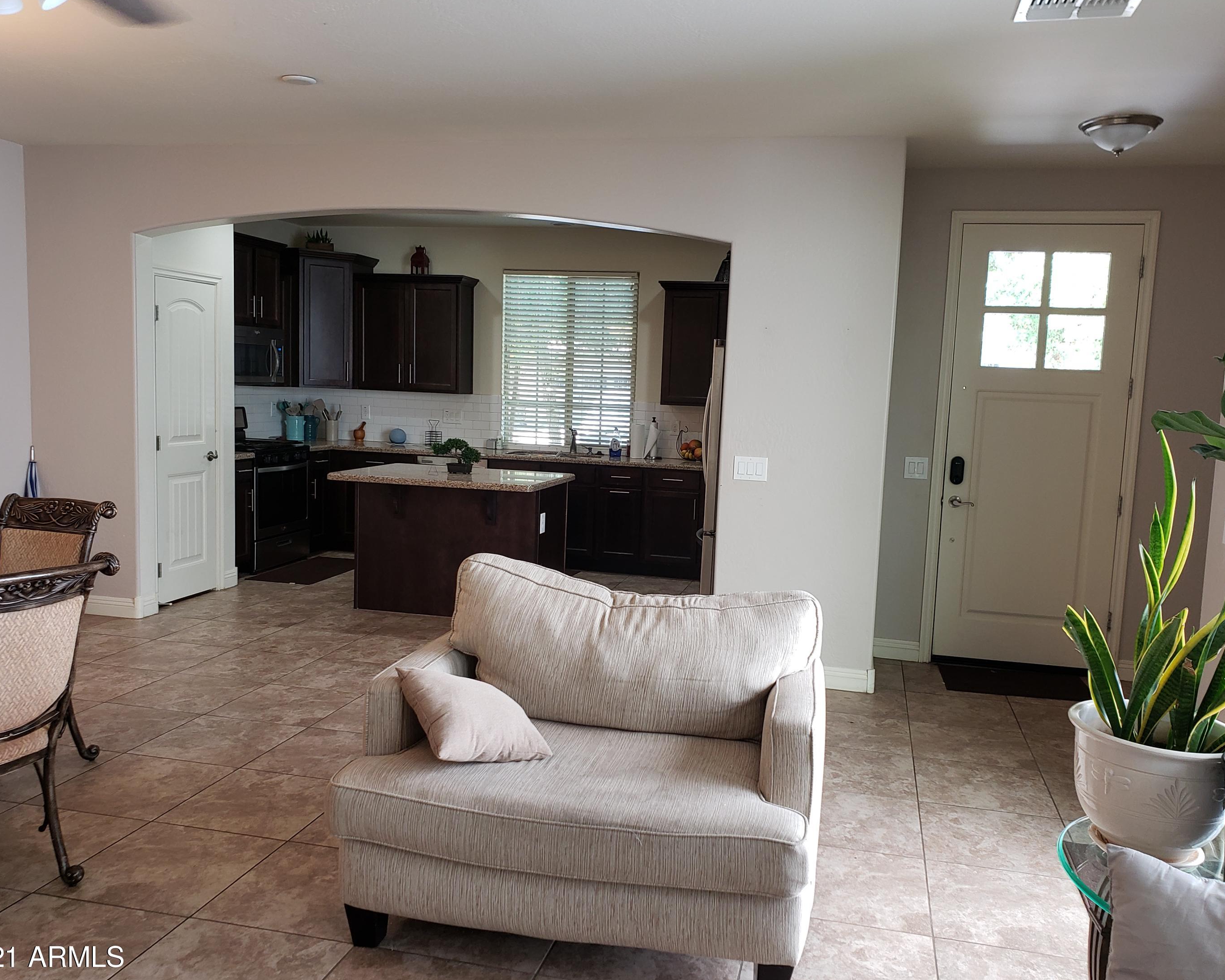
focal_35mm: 28
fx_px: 1015
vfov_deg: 51.5
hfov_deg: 62.2
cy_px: 495
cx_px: 631
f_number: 2.4
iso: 160
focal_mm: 4.3
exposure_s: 1/60
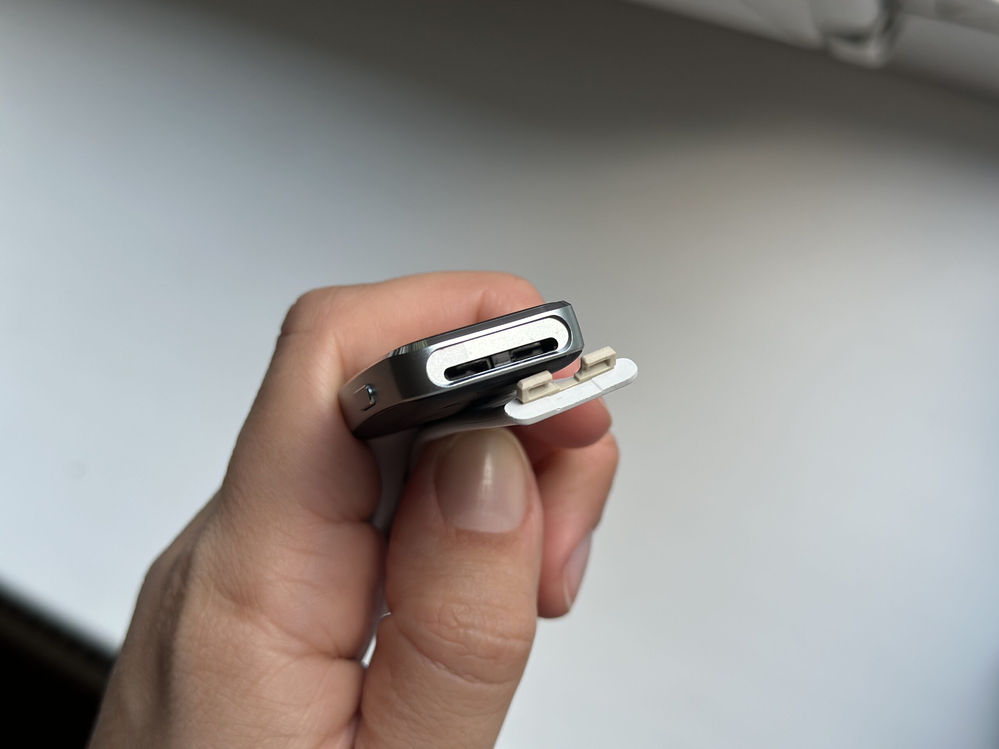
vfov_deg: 30.3
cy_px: 374
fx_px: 1385
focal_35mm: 48
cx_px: 500
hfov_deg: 39.7
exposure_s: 1/60
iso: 125
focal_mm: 6.86
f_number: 1.78
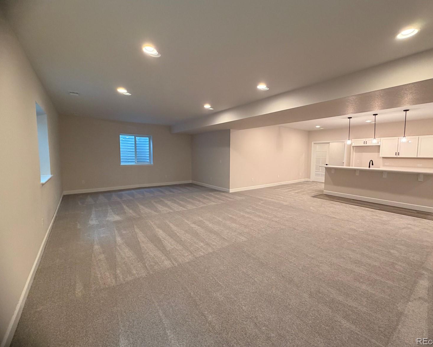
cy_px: 169
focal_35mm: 15
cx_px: 227
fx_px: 192
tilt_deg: -2.7
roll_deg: -0.6
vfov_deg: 84.0
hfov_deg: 96.7
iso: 320
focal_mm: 2.22
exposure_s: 1/60
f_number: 2.2
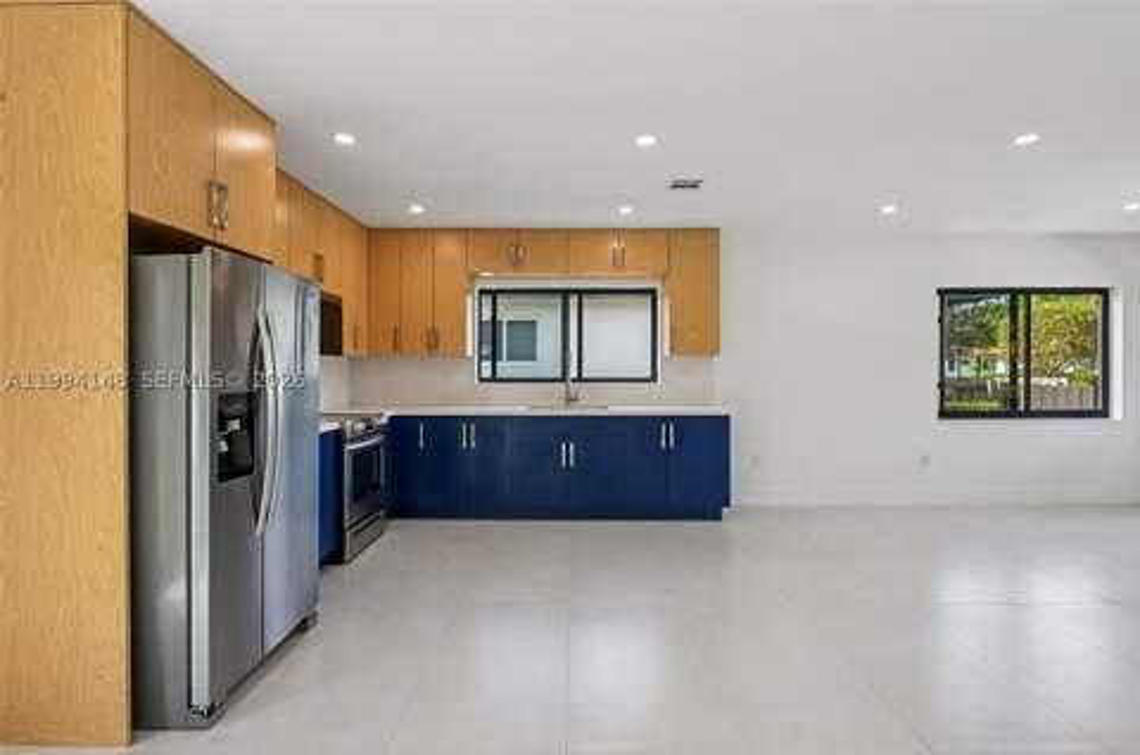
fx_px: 569
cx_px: 570
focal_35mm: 18
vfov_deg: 67.2
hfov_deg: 90.1
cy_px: 378
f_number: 8
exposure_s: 1/30
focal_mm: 18
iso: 100
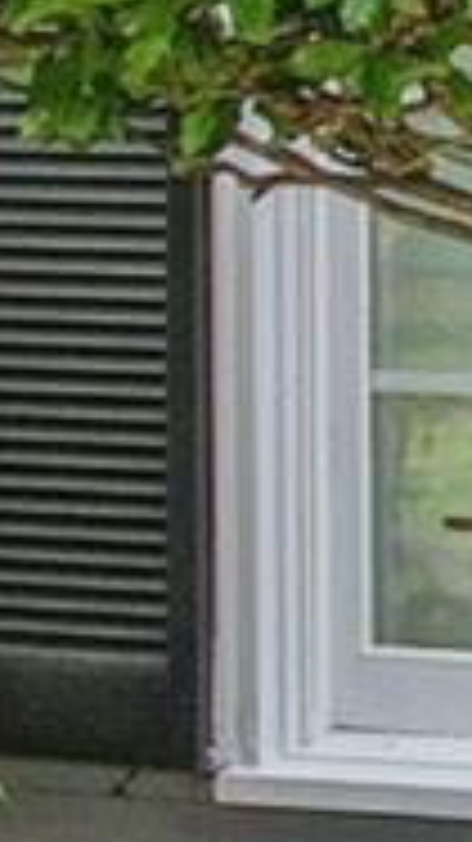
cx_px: 2396
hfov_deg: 4.2
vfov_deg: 8.5
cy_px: -124
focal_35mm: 253
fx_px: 5637
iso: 100
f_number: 2.8
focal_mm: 8.4
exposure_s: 1/80
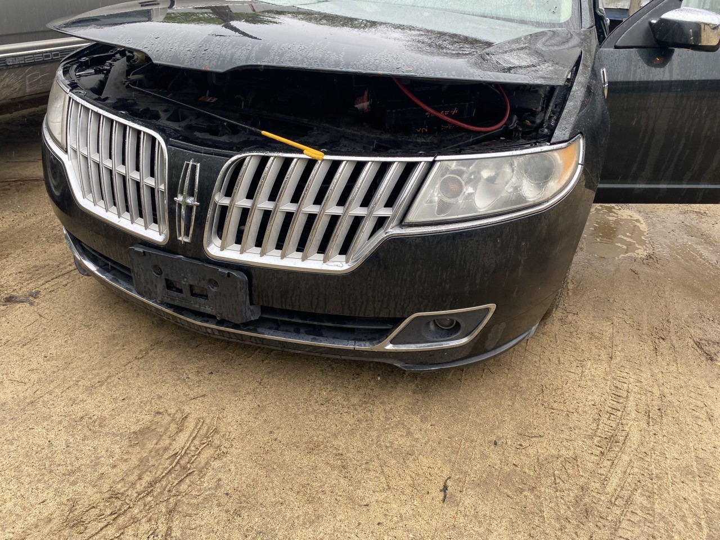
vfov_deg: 53.1
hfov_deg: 67.3
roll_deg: -4.4
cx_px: 360
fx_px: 541
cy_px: 270
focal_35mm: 26
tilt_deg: -28.0
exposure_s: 1/391
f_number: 1.8
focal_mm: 4.25
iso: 32
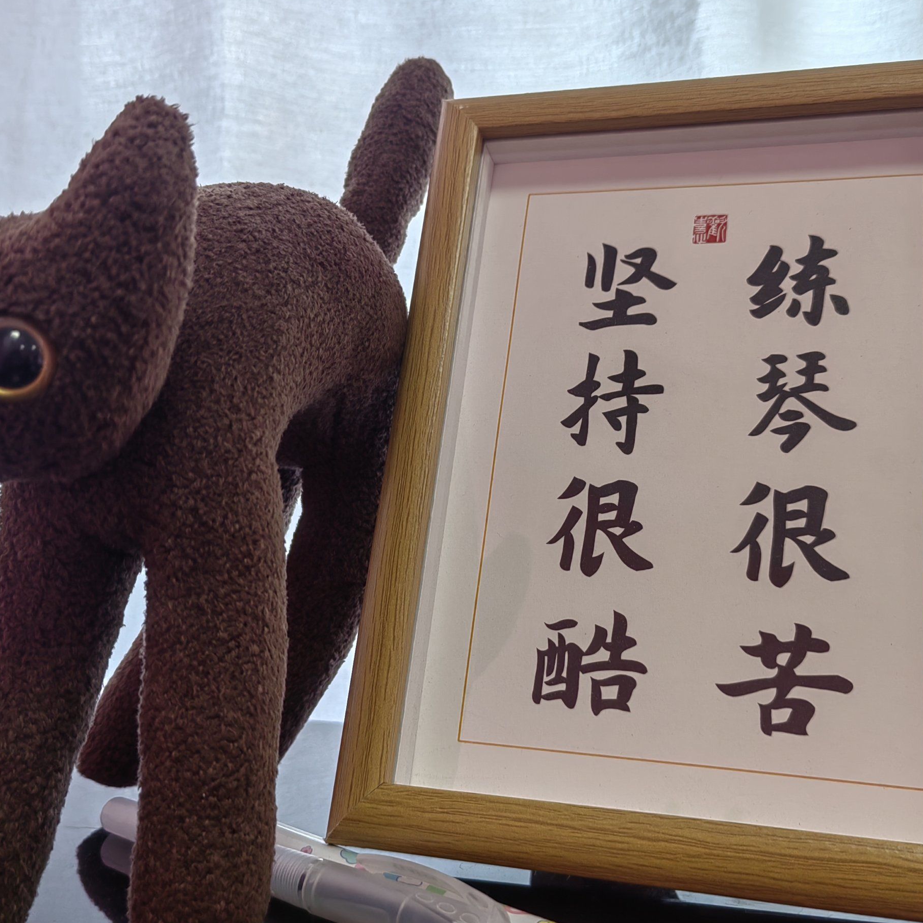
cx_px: 475
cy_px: 458
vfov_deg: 46.0
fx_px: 1086
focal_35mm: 36
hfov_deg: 46.0
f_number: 1.9
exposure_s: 1/130
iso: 50
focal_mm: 5.52
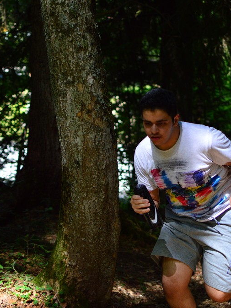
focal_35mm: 77
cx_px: 193
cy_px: 155
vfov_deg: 25.4
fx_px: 683
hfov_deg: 19.0
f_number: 1.8
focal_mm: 35
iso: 400
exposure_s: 1/2500
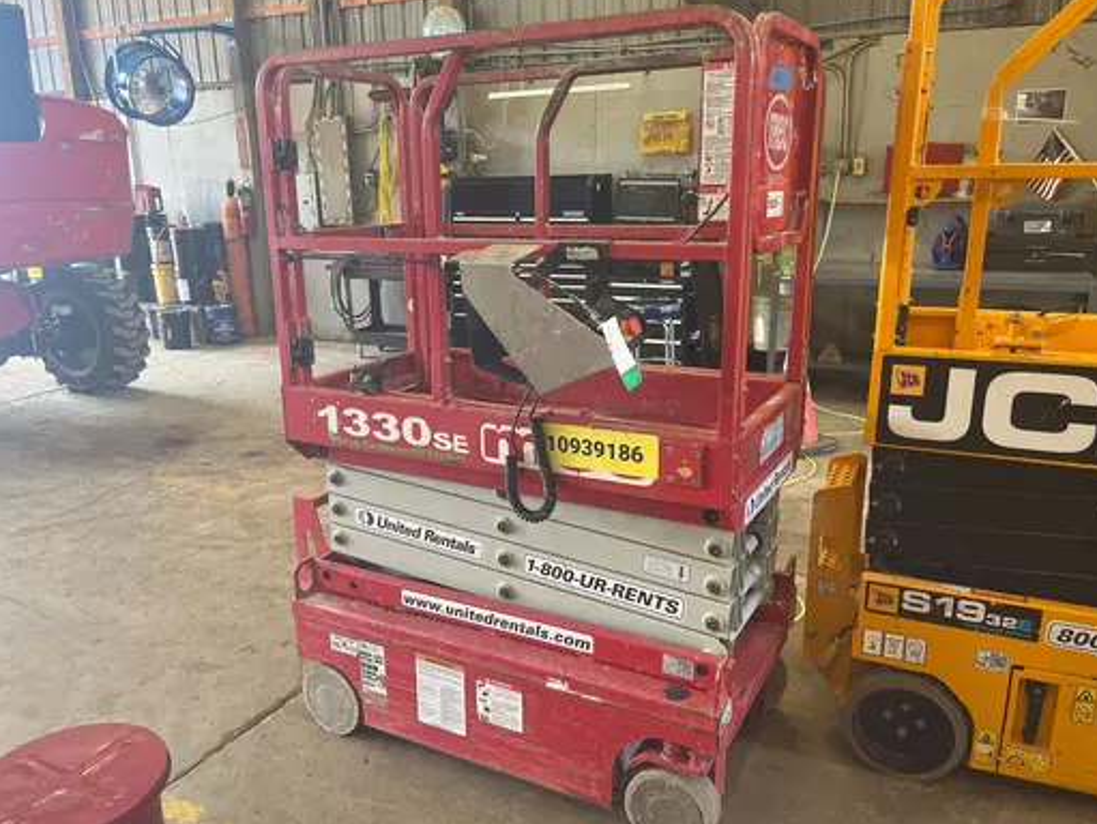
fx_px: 888
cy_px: 413
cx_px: 515
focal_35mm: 28
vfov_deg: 49.8
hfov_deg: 63.4
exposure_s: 1/60
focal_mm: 5.1
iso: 100
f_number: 1.6
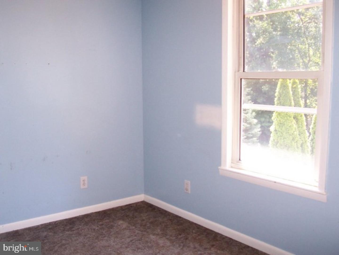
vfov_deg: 38.7
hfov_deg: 50.1
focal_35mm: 37
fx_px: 362
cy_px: 128
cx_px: 170
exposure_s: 1/60
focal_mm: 5.6
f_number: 2.8
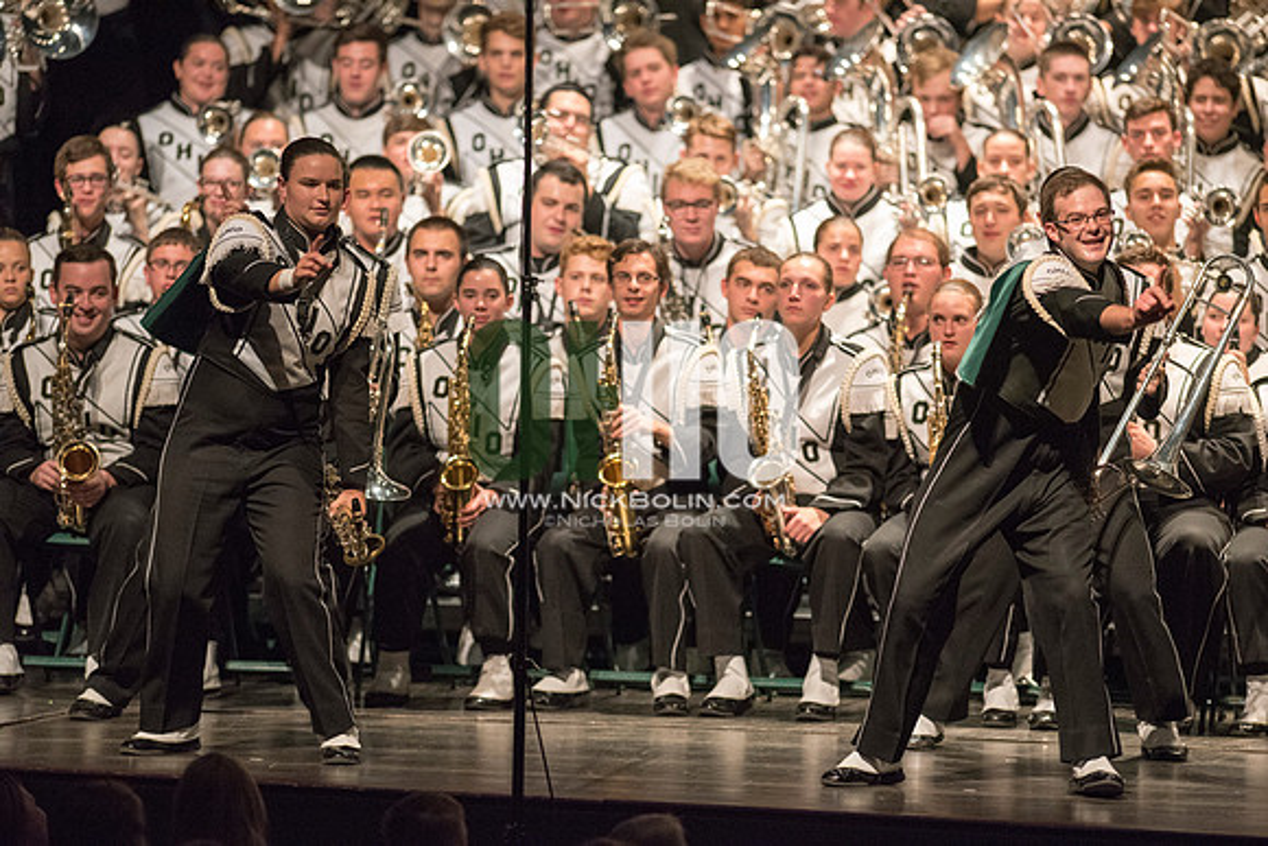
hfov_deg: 6.9
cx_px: 634
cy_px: 423
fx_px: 10569
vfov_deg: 4.6
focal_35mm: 300
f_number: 2.8
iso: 4000
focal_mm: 300
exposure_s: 1/500
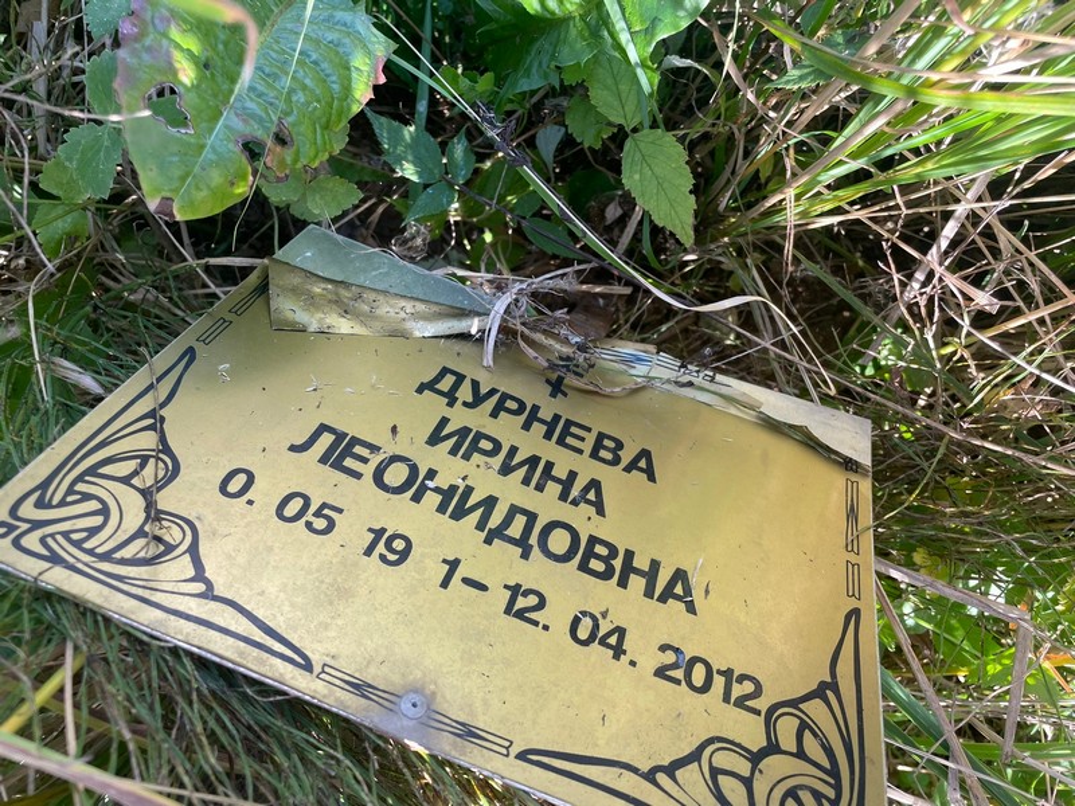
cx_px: 538
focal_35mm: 26
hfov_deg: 67.3
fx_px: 807
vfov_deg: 53.1
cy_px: 403
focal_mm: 4.2
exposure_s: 1/130
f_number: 1.6
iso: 32
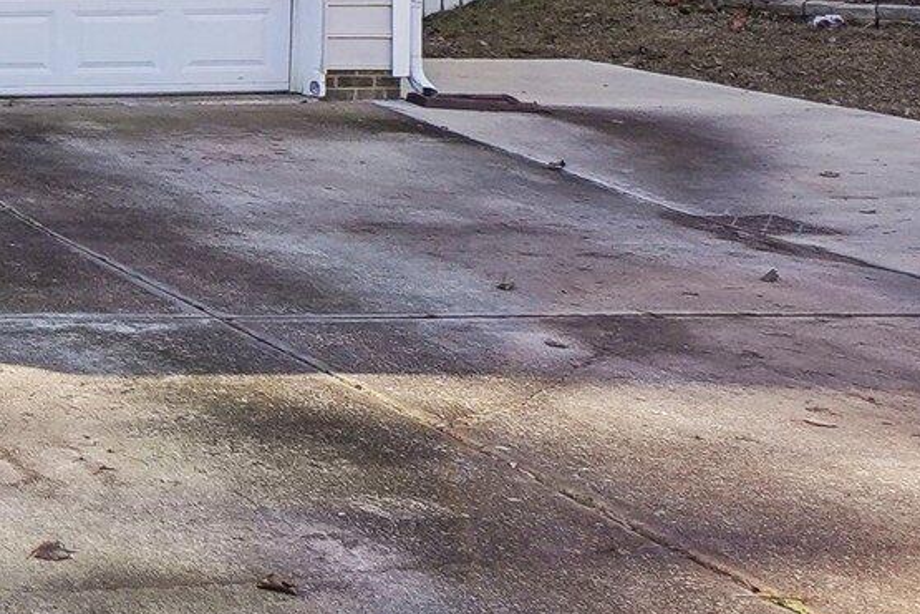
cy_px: -305
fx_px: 1508
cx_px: -691
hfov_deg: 22.3
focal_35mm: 59
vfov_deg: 19.9
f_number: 8
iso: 400
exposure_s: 1/200
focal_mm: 11
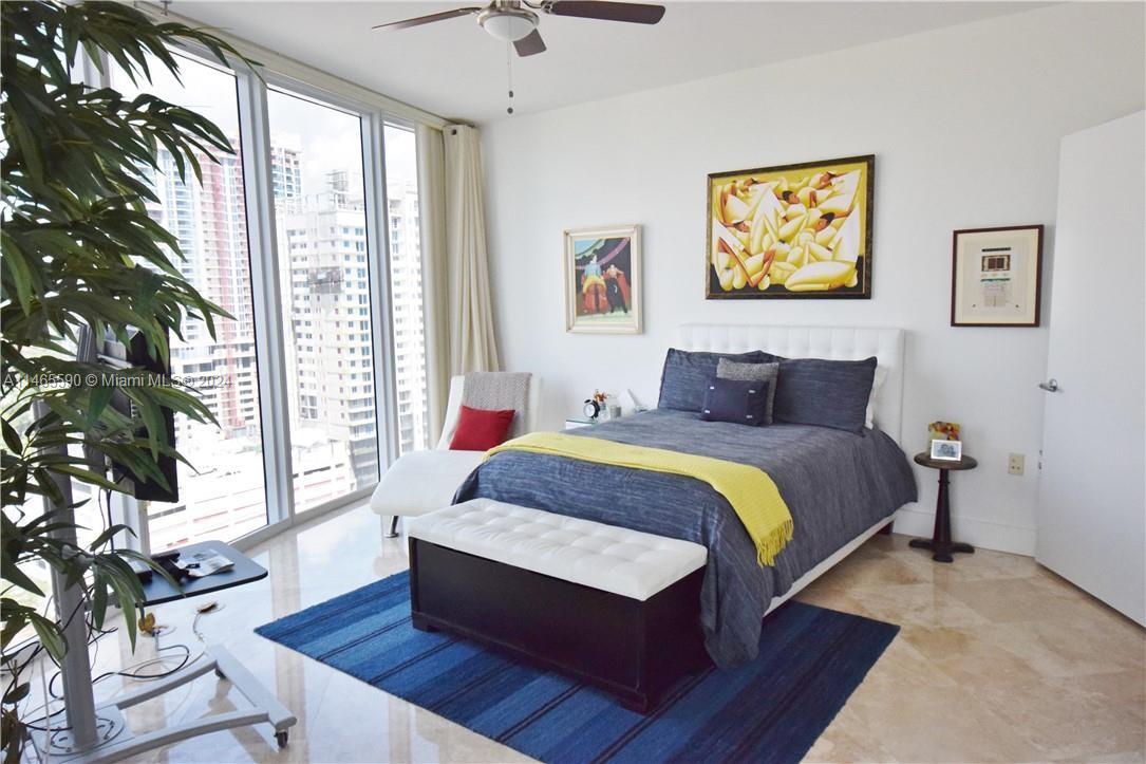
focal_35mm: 24
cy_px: 382
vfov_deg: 53.1
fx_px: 764
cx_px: 573
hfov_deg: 73.8
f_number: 5
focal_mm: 16
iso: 2000
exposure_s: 1/3200
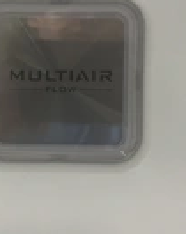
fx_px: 532
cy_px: 90
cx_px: 37
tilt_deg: -3.1
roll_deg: +0.7
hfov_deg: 19.6
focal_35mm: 77
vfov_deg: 24.7
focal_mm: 5.1
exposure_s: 1/60
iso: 200
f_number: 1.6
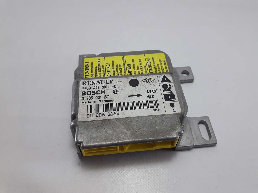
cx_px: 129
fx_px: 209
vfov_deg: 49.7
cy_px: 96
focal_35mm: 28
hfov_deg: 63.5
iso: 64
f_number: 1.9
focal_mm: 3.7
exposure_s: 1/100
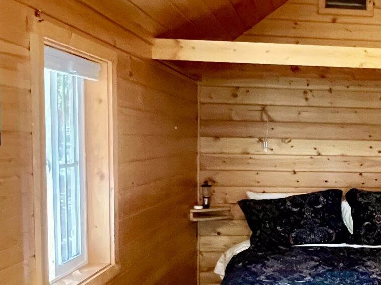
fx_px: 484
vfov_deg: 32.7
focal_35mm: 44
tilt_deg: -3.7
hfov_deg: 38.8
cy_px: 177
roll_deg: -1.3
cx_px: 366
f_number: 1.8
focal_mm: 1.57
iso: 800
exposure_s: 1/60
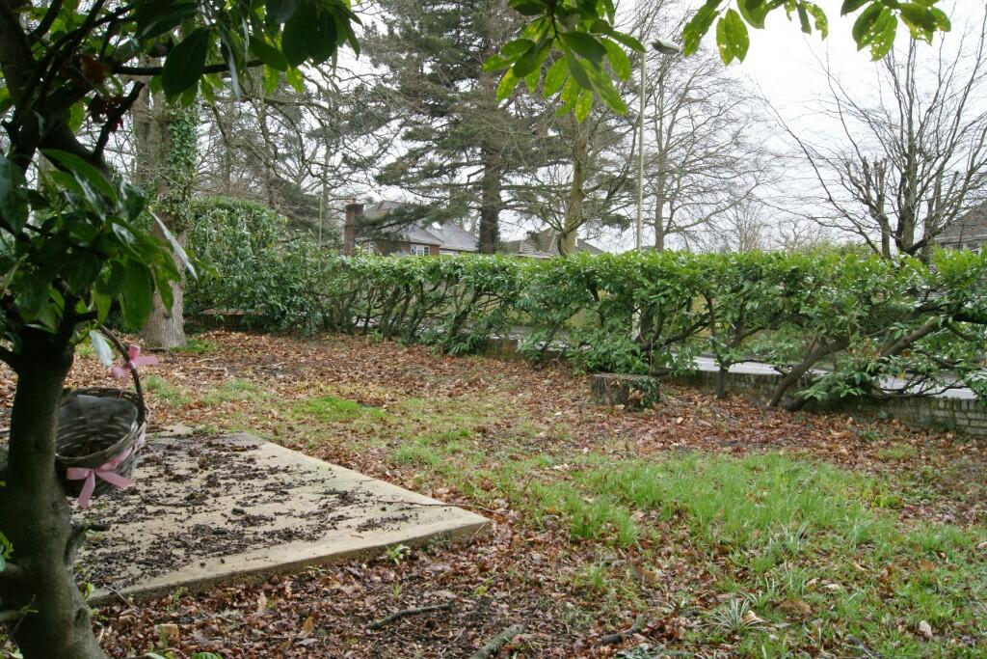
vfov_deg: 47.9
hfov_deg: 67.4
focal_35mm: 27
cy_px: 330
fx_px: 740
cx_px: 494
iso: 400
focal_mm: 18
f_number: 10
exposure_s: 1/100
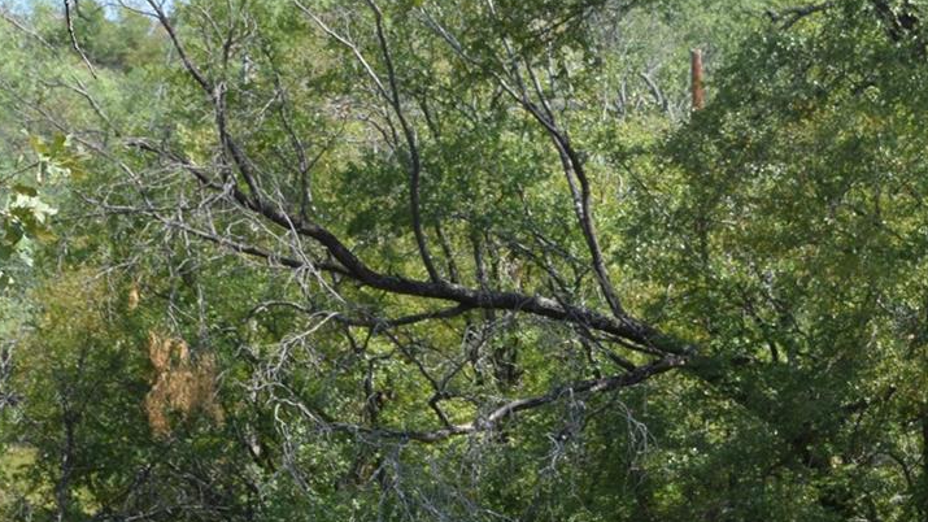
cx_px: 627
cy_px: 394
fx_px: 3211
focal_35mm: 130
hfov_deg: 16.4
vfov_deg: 9.3
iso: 200
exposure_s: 1/320
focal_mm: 29
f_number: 8
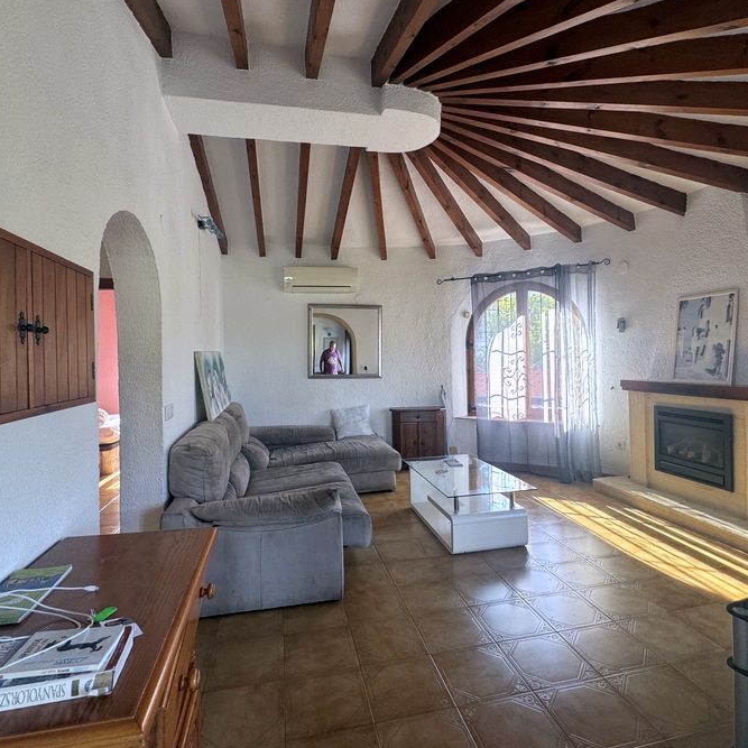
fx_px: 464
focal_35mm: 19
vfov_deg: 77.6
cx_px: 388
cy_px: 355
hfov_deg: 77.6
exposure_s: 1/99
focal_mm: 2.22
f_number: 2.2
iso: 100
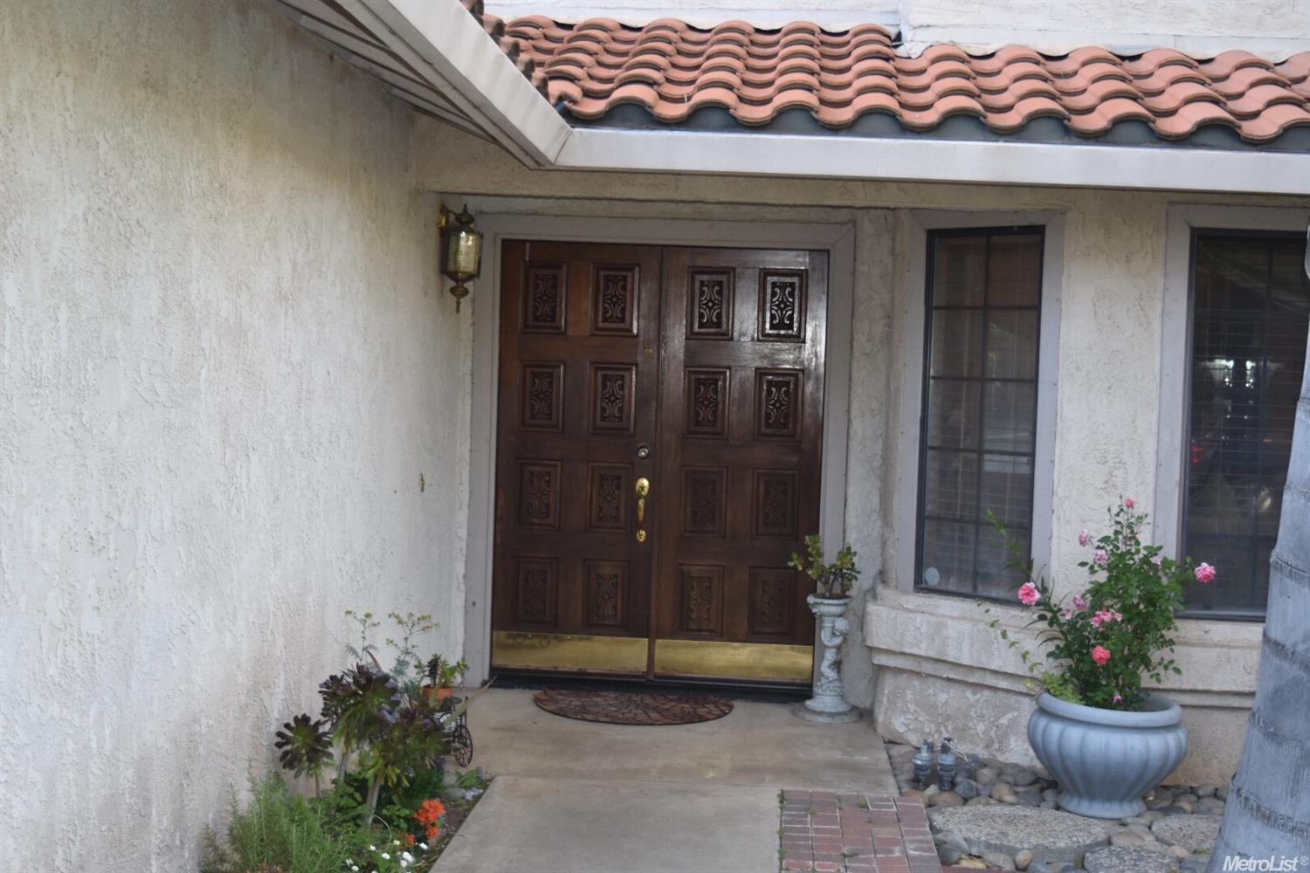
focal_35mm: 48
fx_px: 1747
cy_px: 436
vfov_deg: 28.1
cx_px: 655
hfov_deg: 41.1
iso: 320
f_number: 4.5
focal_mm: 32
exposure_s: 1/125
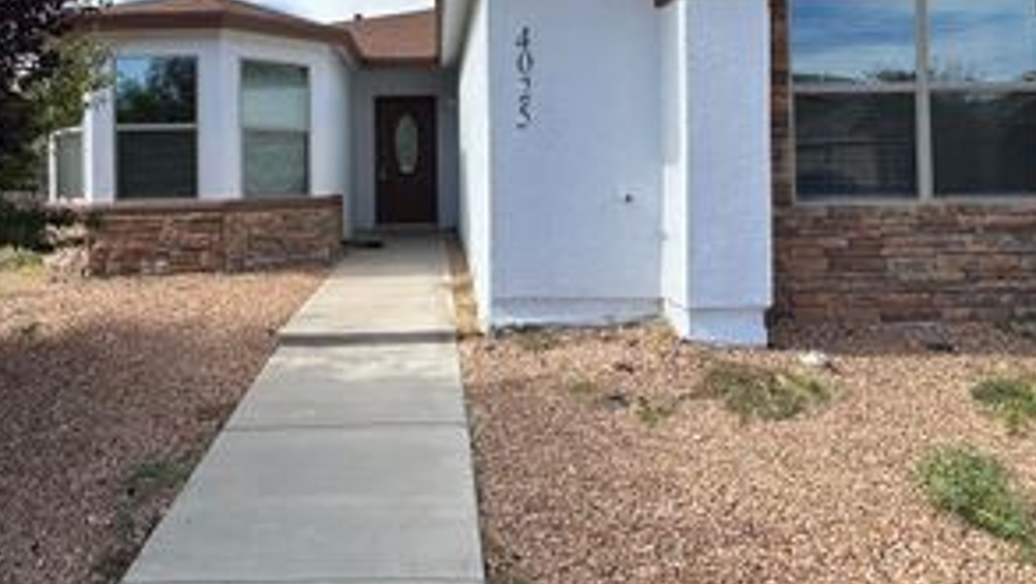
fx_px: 714
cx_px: 435
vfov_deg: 43.4
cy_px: 168
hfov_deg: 71.4
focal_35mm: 26
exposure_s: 1/1366
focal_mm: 2.22
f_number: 2.2
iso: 50
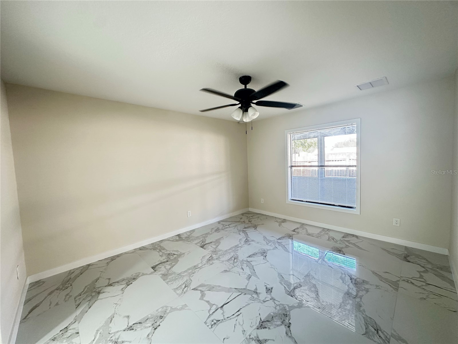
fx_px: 185
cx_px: 229
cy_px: 172
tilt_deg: -2.9
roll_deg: +2.0
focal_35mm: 14
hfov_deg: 102.1
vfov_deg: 85.7
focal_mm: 2.22
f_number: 2.2
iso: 320
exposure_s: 1/60
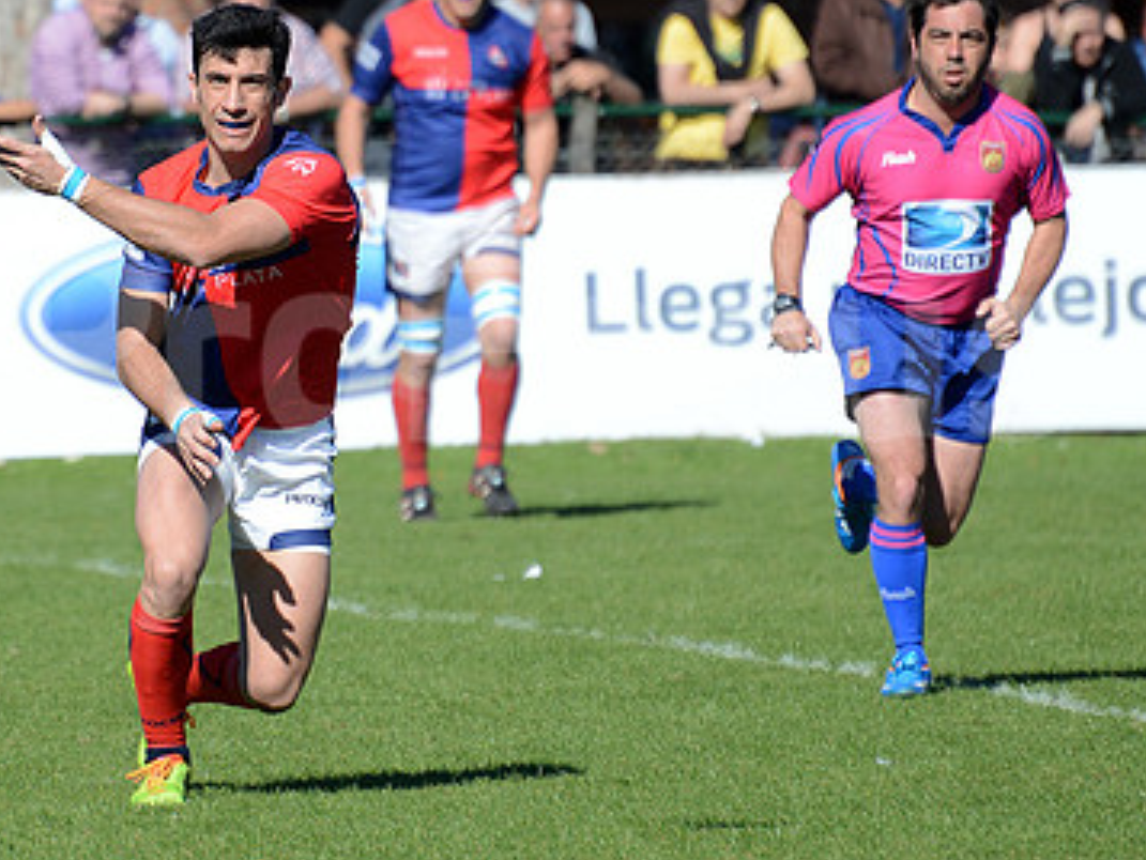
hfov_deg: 4.2
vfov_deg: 3.2
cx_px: 270
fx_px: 15532
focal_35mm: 469
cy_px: 332
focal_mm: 300
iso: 320
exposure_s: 1/1000
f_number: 5.6
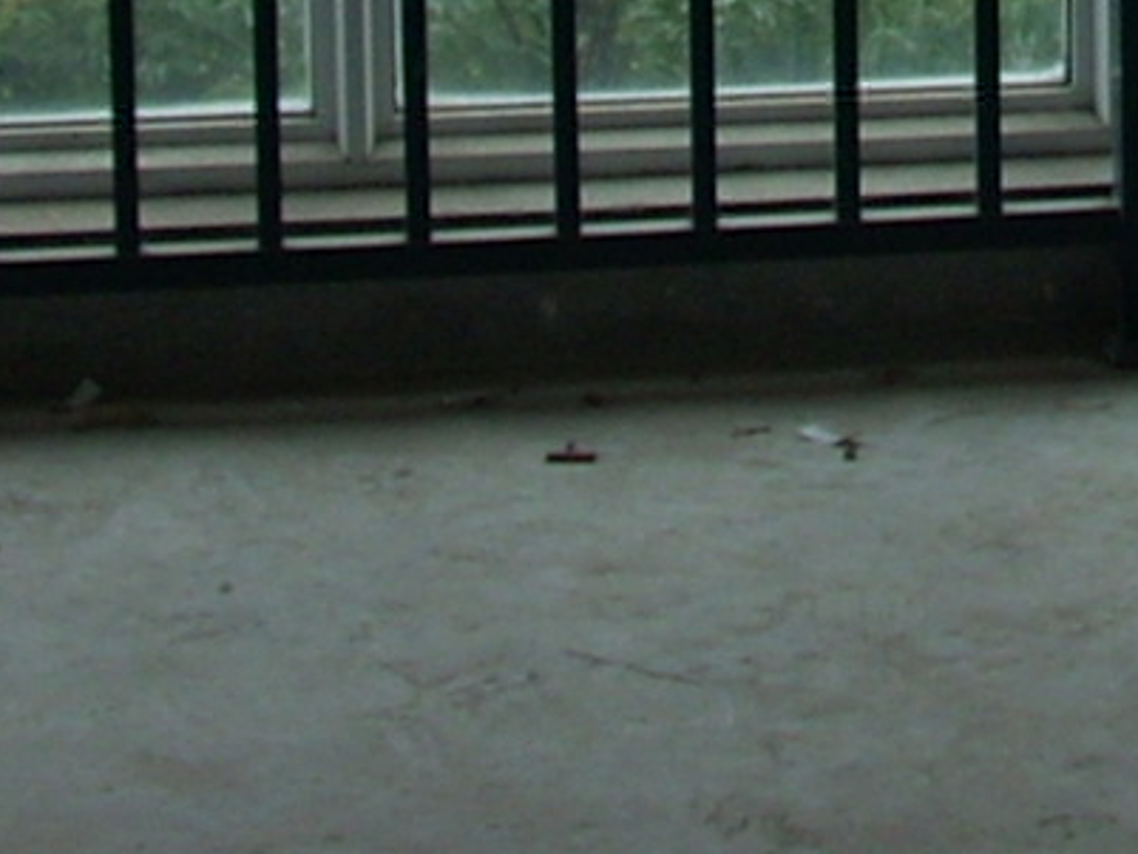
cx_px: 1439
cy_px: -1302
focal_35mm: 189
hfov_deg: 10.3
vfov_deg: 7.3
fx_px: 6215
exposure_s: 1/250
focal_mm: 6.2
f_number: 2.8
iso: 64
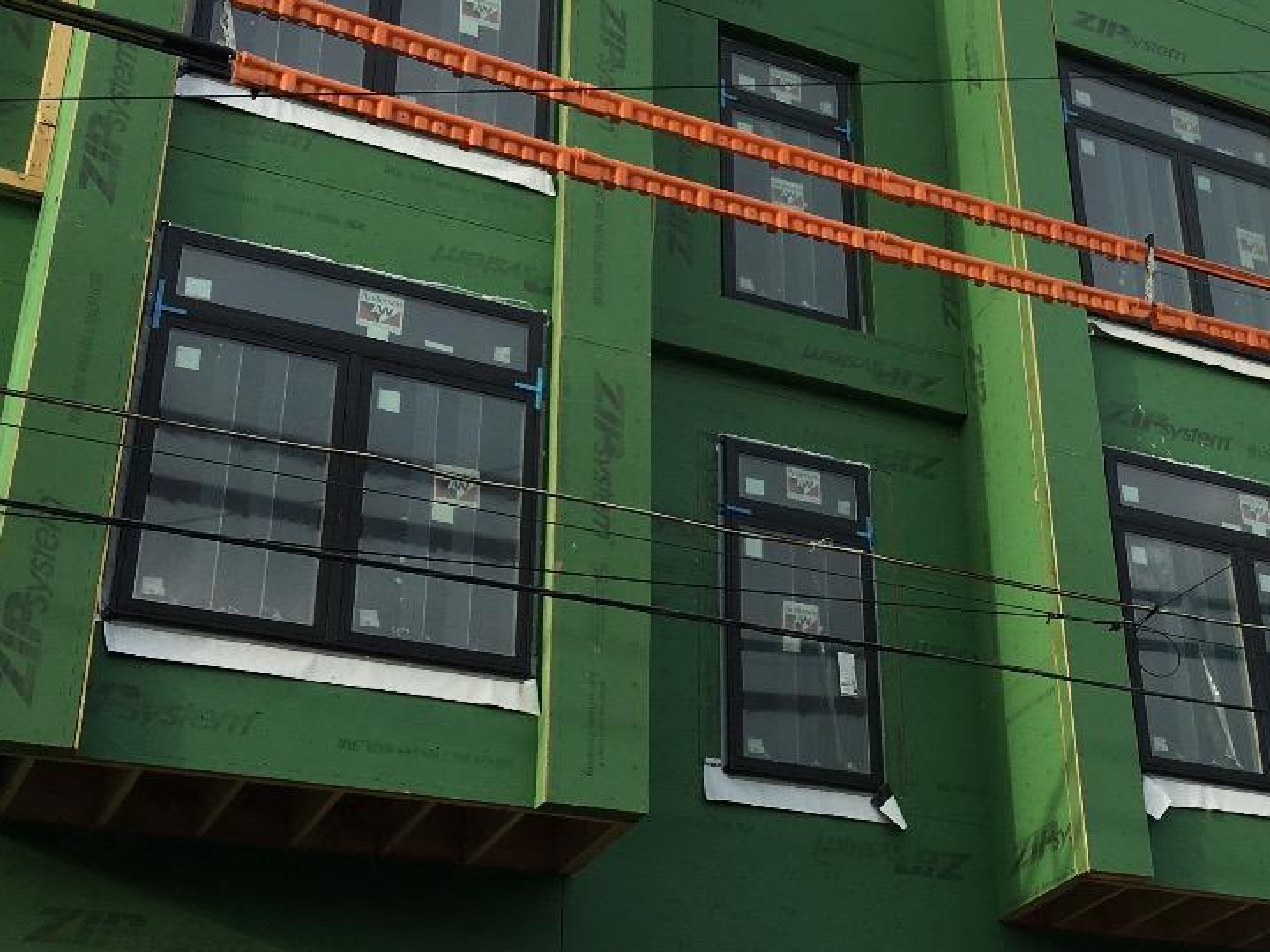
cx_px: 990
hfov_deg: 32.4
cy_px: 435
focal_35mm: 58
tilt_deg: +31.2
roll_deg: +3.6
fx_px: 2128
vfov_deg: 25.2
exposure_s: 1/596
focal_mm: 4.15
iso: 25
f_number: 2.2
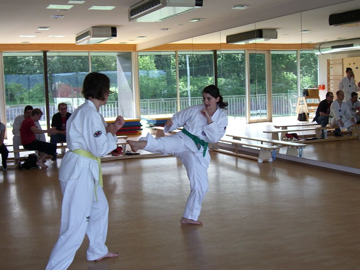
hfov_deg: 41.2
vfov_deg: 31.5
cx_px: 180
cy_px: 135
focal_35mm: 46
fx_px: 478
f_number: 3.1
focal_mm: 9.5
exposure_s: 1/500
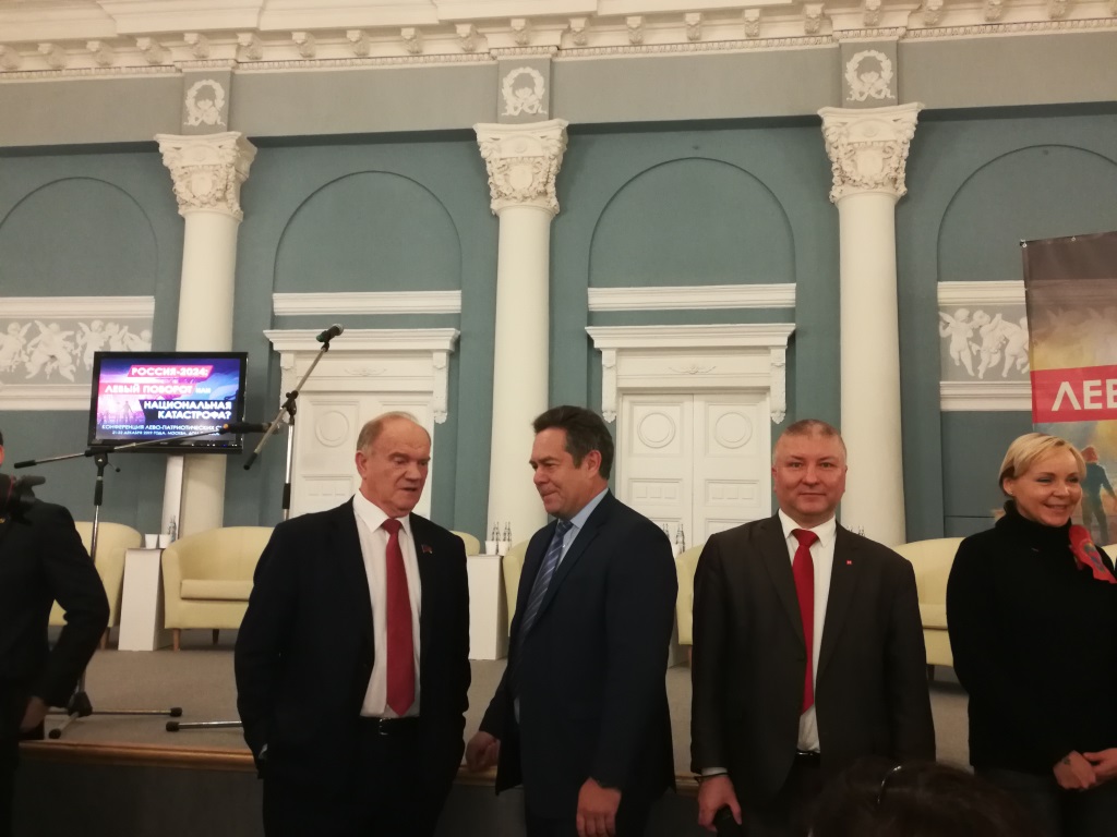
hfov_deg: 56.8
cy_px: 418
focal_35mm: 32
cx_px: 558
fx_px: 1033
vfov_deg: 44.2
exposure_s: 1/25
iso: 320
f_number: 2.2
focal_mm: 3.95
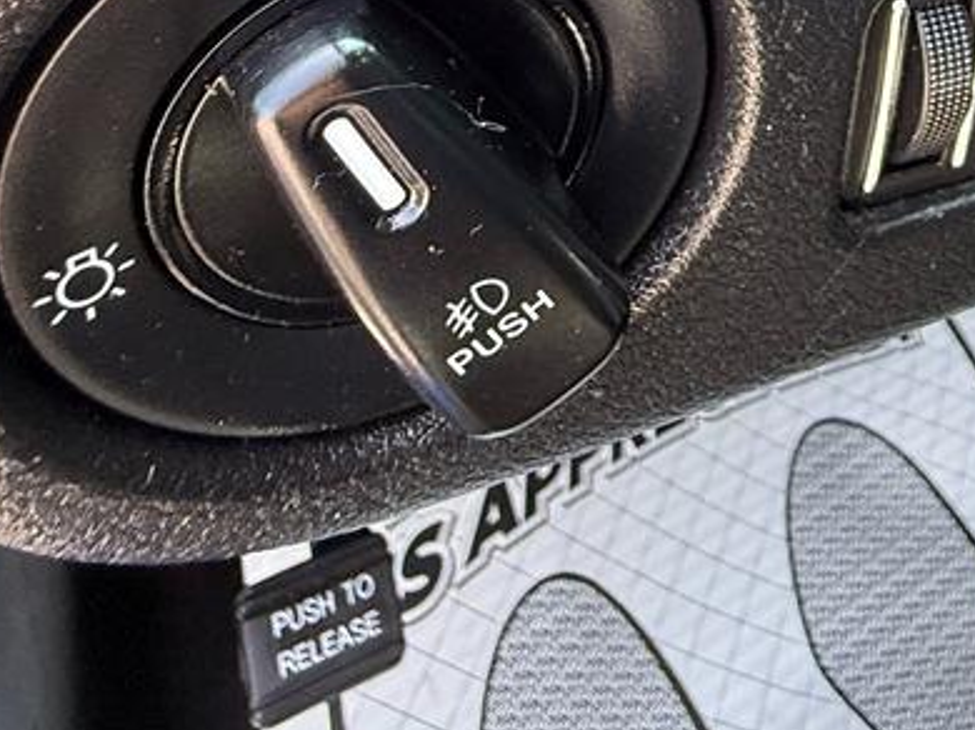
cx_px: 885
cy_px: -310
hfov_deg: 38.3
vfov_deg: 25.3
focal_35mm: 46
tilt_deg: -24.5
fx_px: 1295
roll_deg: -10.2
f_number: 2.2
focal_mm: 2.22
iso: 200
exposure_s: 1/99
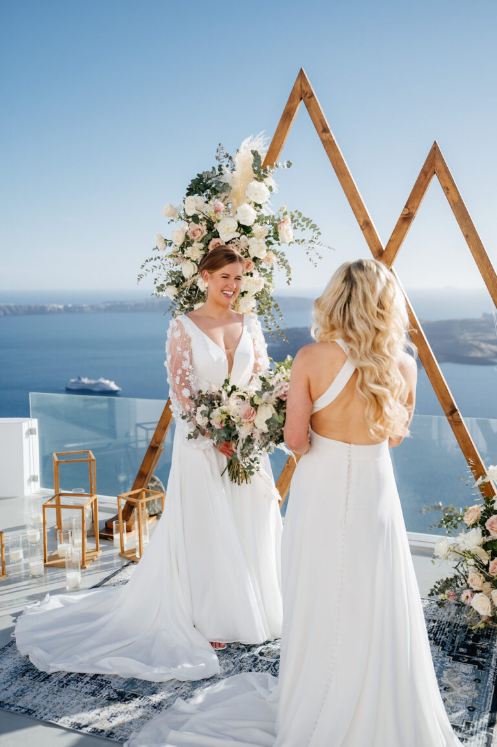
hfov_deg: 38.3
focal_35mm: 34
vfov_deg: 55.1
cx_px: 248
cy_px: 374
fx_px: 715
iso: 100
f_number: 2.8
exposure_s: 1/2000
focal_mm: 34.5
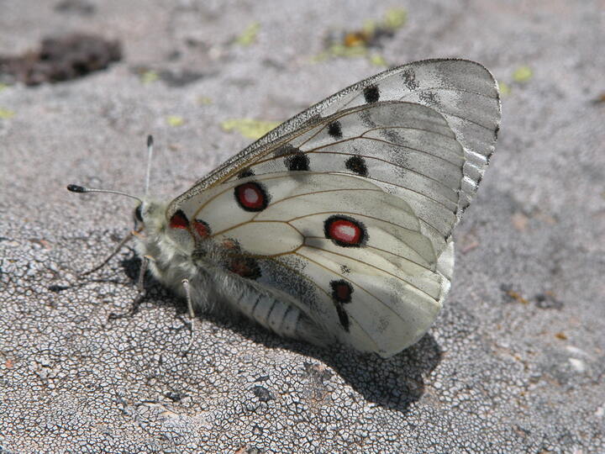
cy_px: 227
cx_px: 302
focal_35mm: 276
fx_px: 4824
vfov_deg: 5.4
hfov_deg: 7.2
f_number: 7.4
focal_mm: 71.2
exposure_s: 1/519
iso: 100
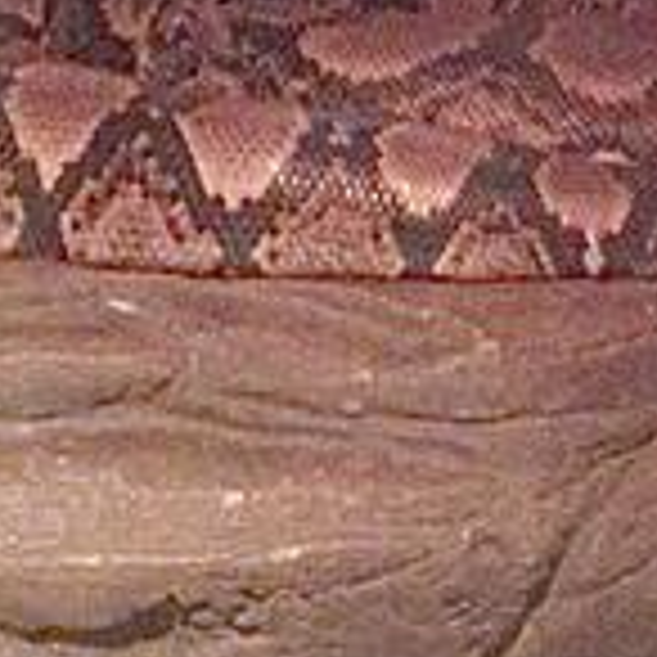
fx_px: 1825
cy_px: 76
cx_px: 274
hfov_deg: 20.4
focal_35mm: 85
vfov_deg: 20.0
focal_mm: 4.28
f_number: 2.4
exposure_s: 1/15
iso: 800
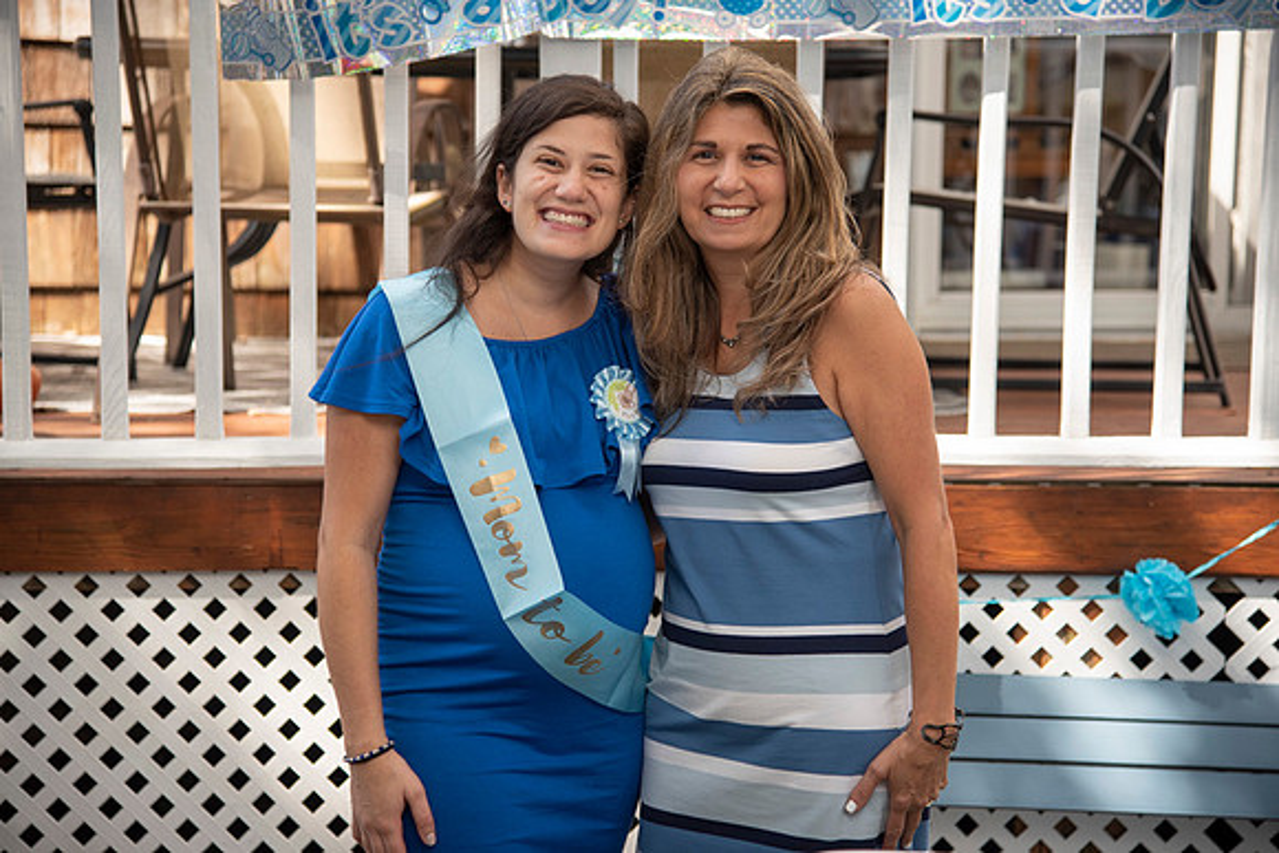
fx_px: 2914
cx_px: 640
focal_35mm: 82
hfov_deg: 24.8
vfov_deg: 16.7
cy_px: 426
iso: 100
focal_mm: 82
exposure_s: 1/200
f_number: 4
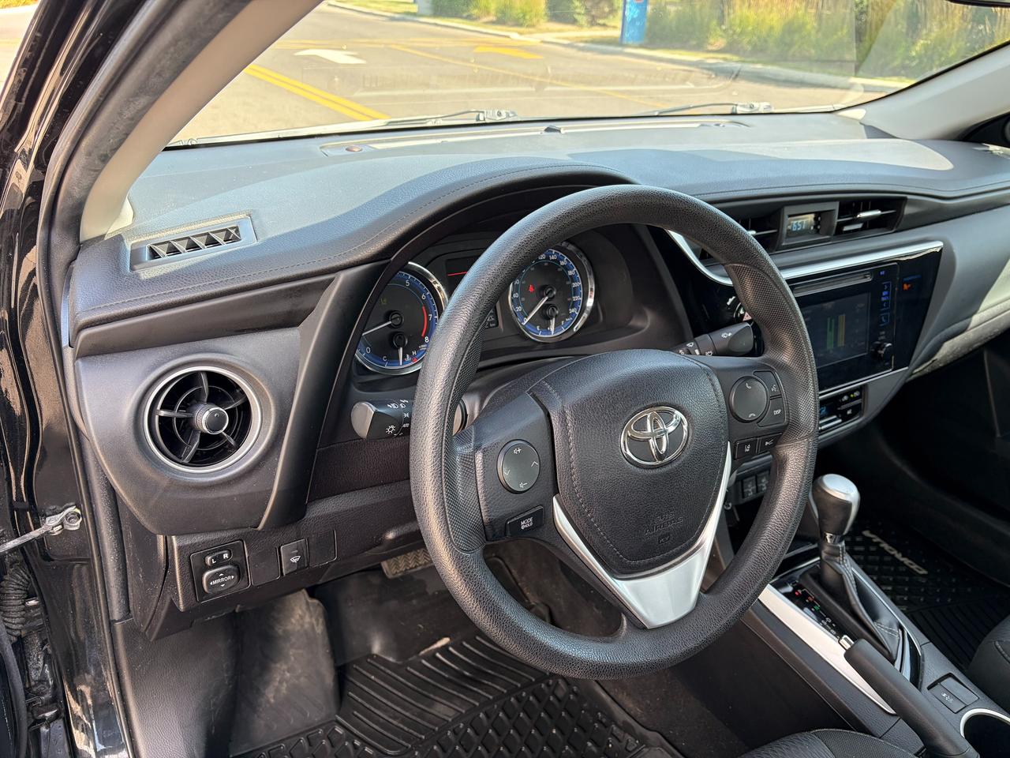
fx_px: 759
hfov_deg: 67.3
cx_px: 505
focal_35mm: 26
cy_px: 379
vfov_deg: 53.1
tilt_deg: -27.7
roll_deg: -1.0
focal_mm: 5.96
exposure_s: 1/192
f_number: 1.6
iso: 64
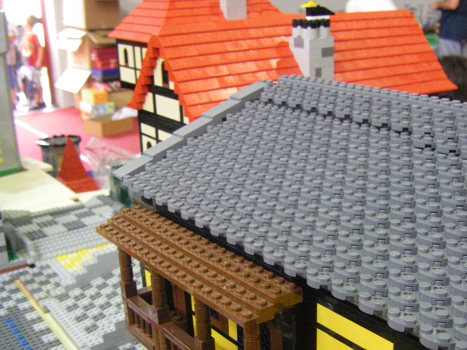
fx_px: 648
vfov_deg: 30.1
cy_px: 221
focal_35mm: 48
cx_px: 277
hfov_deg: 39.5
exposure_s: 1/40
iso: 800
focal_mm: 6.3
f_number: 3.5
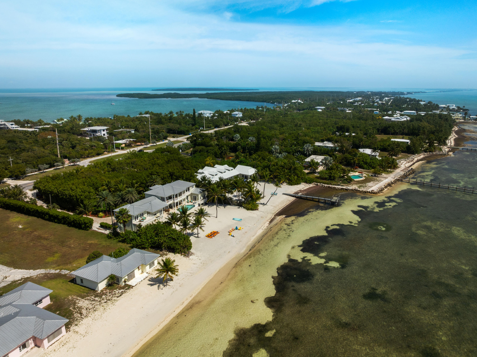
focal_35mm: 24
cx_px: 238
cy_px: 178
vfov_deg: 56.8
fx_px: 331
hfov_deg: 71.6
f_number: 10
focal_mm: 12.29
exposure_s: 1/320
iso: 100
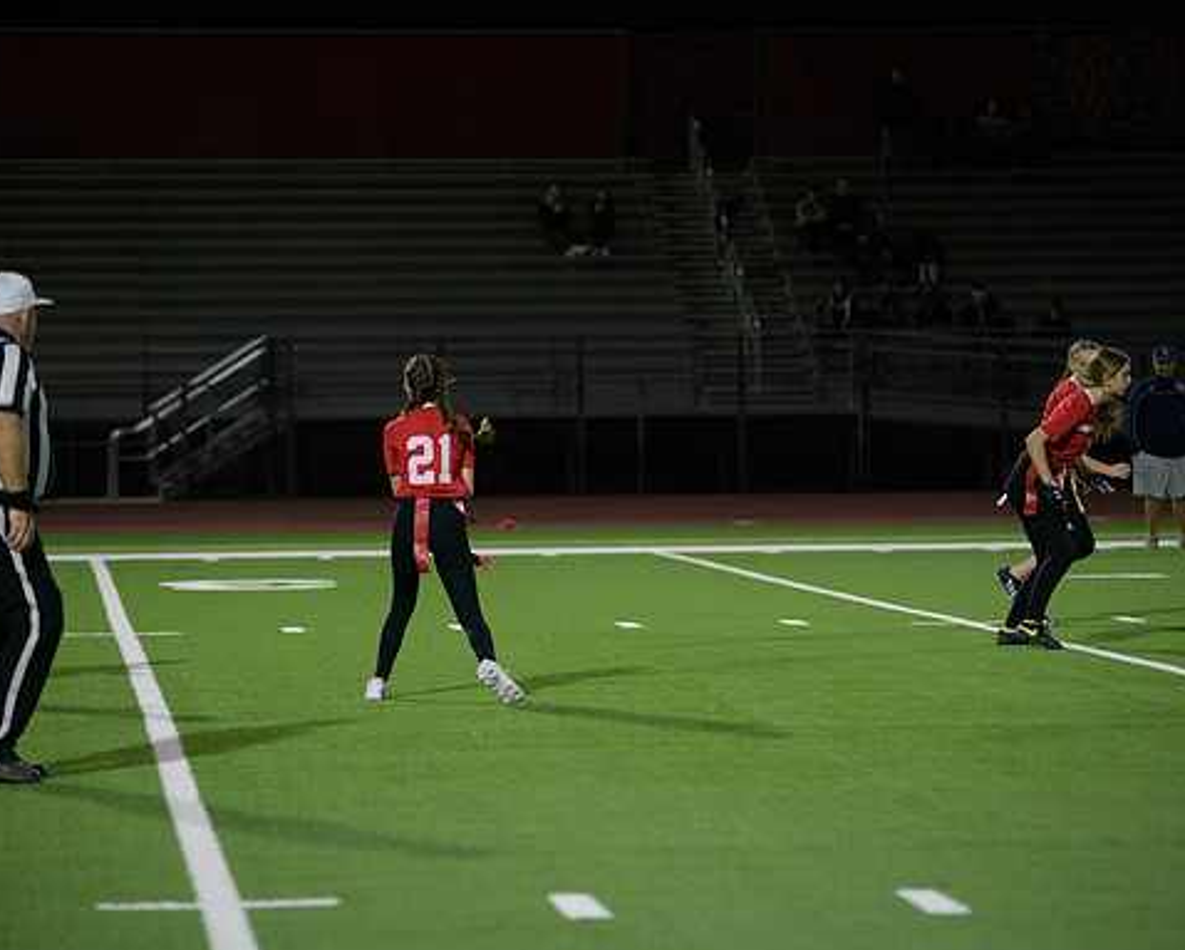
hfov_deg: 11.7
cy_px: 477
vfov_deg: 9.4
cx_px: 600
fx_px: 5790
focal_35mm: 165
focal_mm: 145
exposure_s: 1/640
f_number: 2.8
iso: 2000
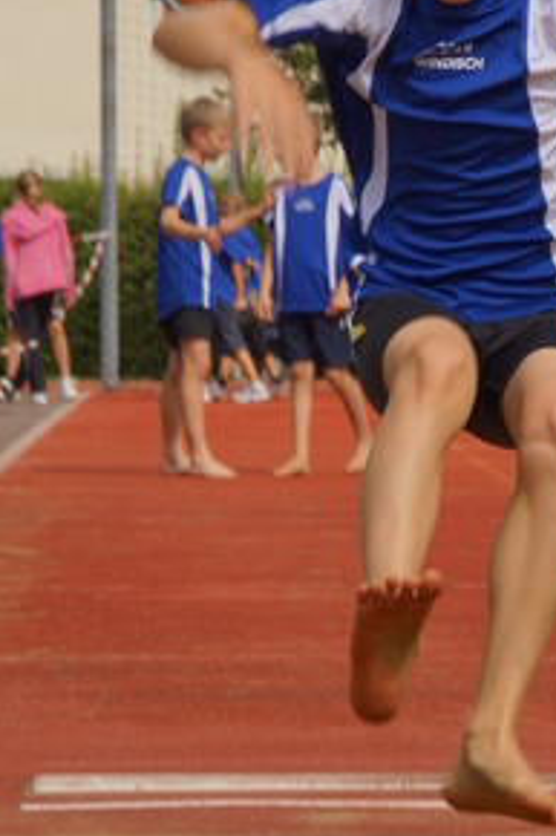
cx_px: 422
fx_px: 7770
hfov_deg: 4.1
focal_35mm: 335
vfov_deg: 6.2
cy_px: 398
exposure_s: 1/160
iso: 100
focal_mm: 120
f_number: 13
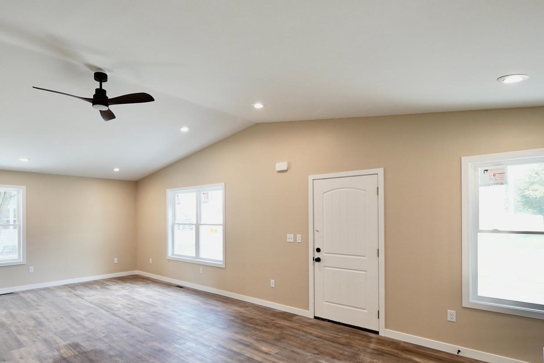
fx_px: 302
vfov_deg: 61.4
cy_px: 216
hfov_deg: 83.3
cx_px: 228
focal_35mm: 20
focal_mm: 12
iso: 640
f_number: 4
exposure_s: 1/160
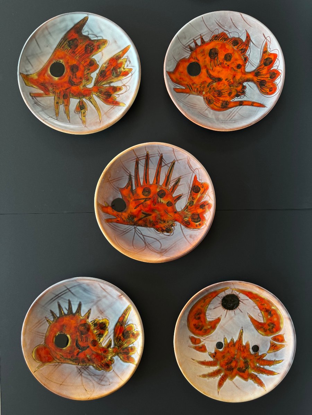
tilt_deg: -89.9
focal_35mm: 24
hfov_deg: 56.8
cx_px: 156
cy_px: 208
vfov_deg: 71.6
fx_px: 288
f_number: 1.78
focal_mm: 6.76
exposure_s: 1/121
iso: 125
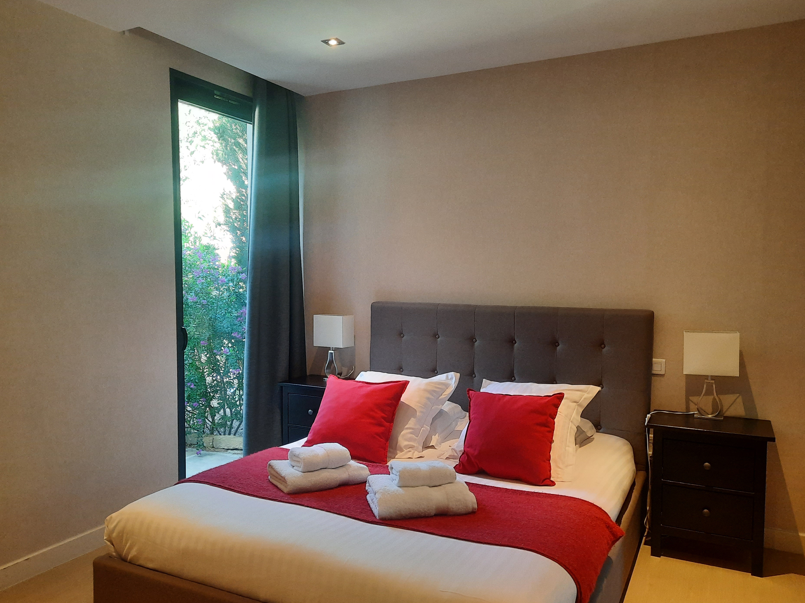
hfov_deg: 65.3
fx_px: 628
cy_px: 309
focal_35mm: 27
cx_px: 386
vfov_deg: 51.3
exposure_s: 1/50
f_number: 2
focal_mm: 4.6
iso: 250
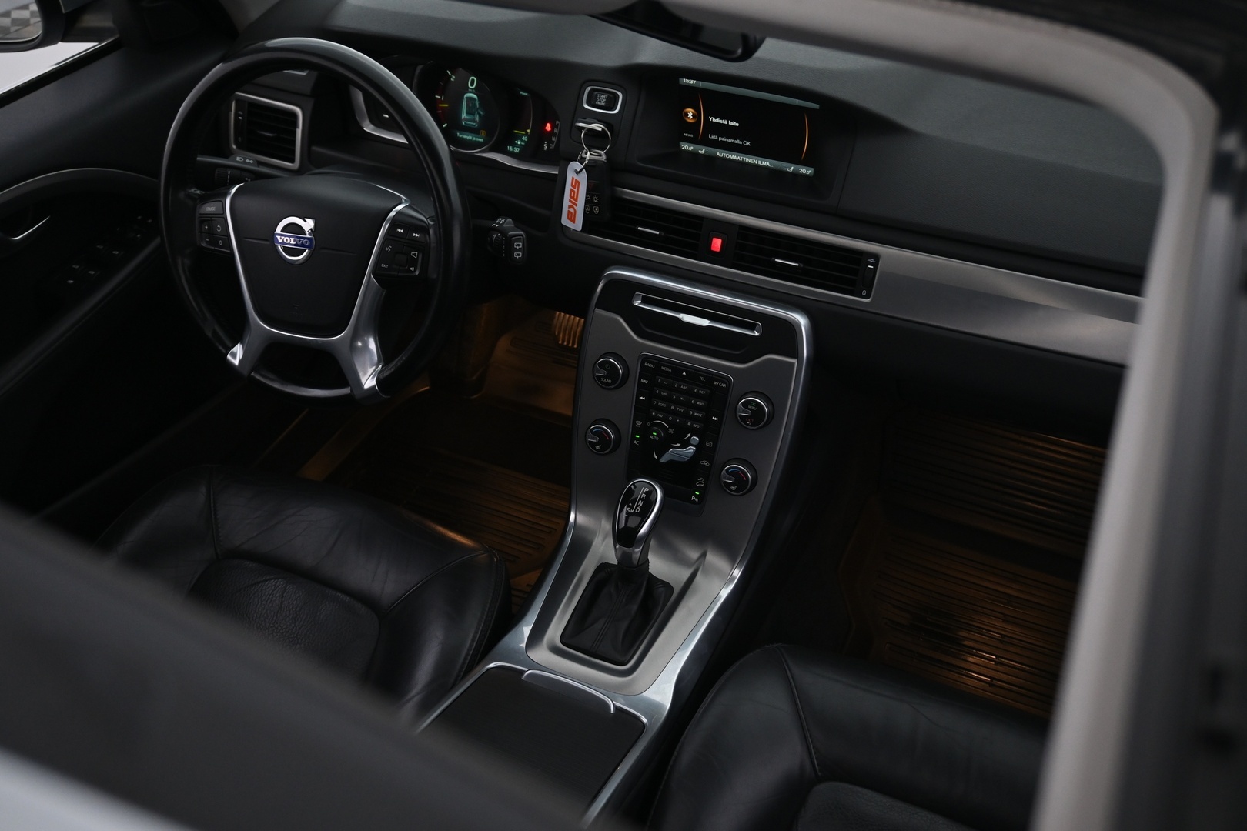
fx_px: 1117
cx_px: 624
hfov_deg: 58.3
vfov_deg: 40.8
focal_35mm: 32
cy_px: 416
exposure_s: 1/30
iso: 1000
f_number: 4
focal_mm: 21.5
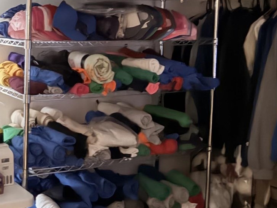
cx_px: 6
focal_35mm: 59
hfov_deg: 30.6
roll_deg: +0.9
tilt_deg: -1.7
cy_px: 56
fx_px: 472
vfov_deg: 24.6
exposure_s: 1/7
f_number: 2.2
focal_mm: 2.22
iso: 5000
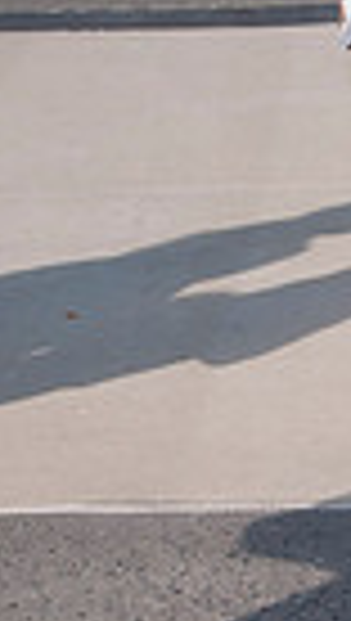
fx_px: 2951
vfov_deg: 12.0
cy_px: 238
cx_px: 560
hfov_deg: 6.7
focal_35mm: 179
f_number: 10
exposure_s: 1/250
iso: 100
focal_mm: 35
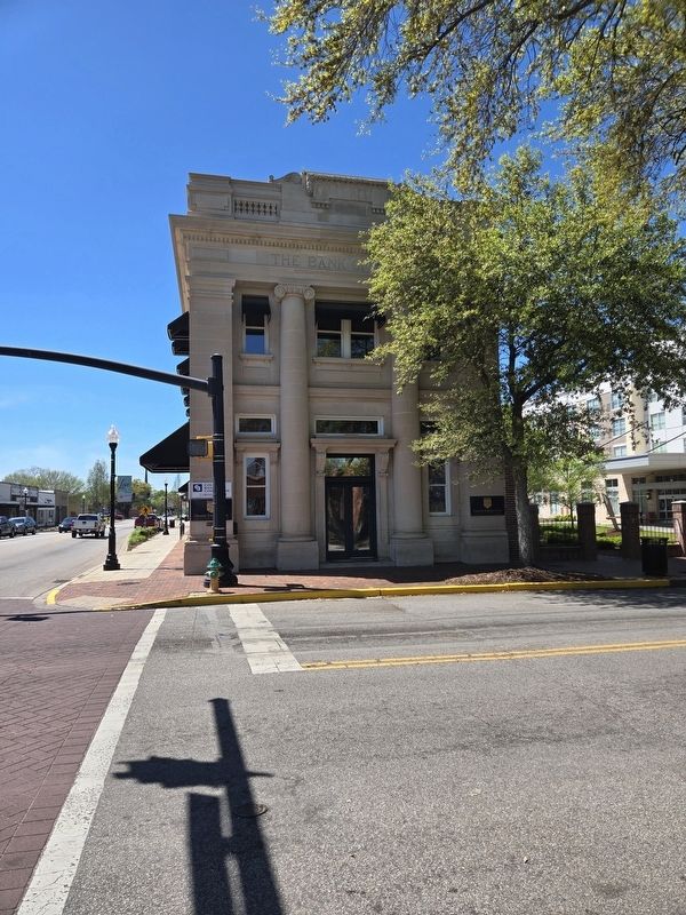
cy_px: 458
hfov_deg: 58.9
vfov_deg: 73.9
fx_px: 608
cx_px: 343
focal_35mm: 23
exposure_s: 1/1433
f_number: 1.8
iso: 25
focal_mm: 5.4
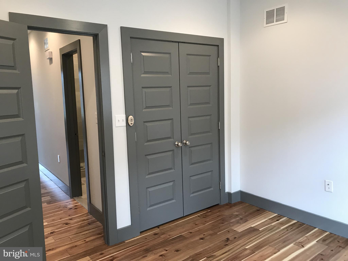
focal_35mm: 28
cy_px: 130
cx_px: 174
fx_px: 281
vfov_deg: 49.7
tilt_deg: -7.2
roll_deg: +1.5
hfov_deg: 63.4
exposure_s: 1/24
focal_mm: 3.99
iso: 32
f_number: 1.8
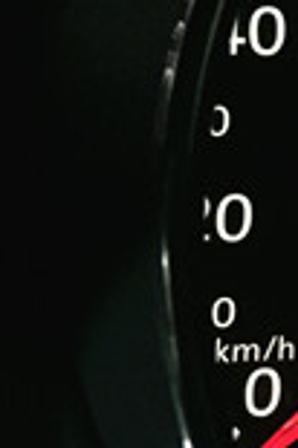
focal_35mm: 117
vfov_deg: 17.4
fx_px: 1456
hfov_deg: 10.8
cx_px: -284
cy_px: 87
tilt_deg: -28.2
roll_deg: -2.4
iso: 250
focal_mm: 4.15
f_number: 2.2
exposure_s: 1/30
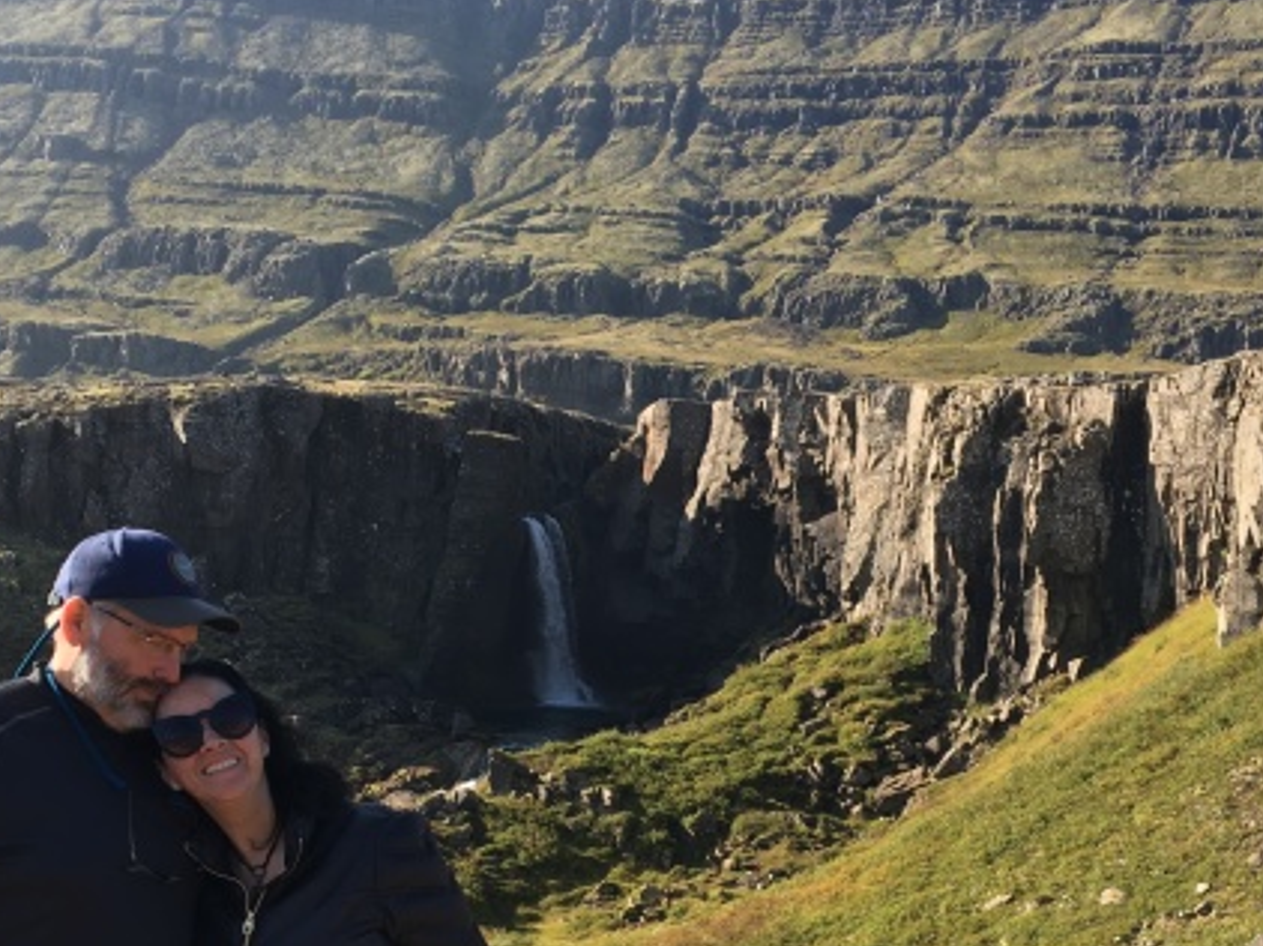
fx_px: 2006
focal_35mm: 55
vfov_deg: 26.1
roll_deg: -1.5
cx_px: 629
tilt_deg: -6.5
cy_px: 730
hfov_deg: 35.0
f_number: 2.2
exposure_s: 1/458
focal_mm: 4.15
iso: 25
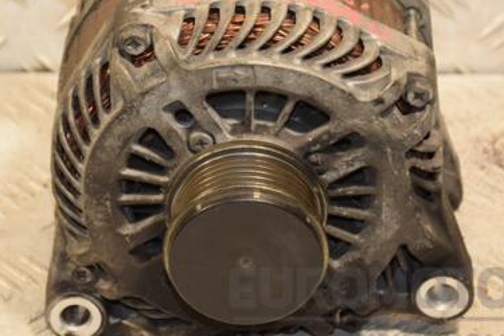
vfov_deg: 6.4
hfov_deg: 9.5
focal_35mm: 216
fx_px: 3024
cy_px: 109
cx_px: 204
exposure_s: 1/100
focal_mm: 90
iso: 800
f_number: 5.6
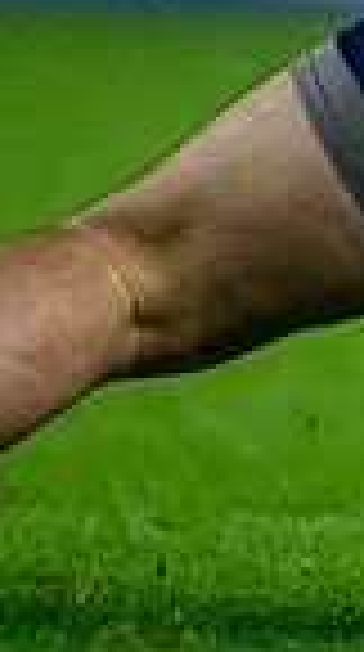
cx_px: 1589
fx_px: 68687
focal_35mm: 3982
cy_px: -326
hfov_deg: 0.3
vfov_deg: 0.5
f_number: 4
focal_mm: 560
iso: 10000
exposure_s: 1/1250
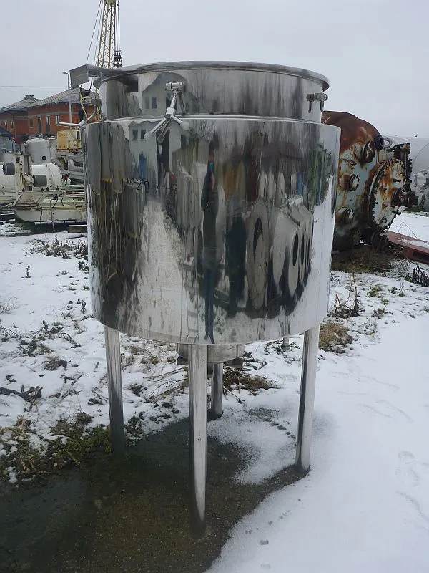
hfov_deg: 49.7
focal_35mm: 28
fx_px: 463
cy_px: 286
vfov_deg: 63.4
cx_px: 214
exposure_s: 1/400
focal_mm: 4.9
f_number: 3.3
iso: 100
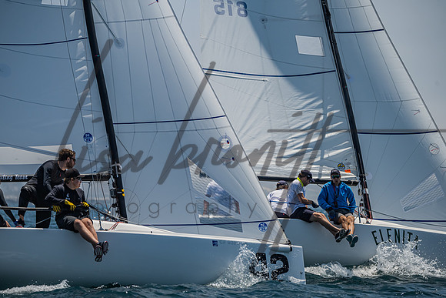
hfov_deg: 6.9
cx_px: 215
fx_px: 3695
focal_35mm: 298
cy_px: 149
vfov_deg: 4.6
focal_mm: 280
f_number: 6.3
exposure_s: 1/3200
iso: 400
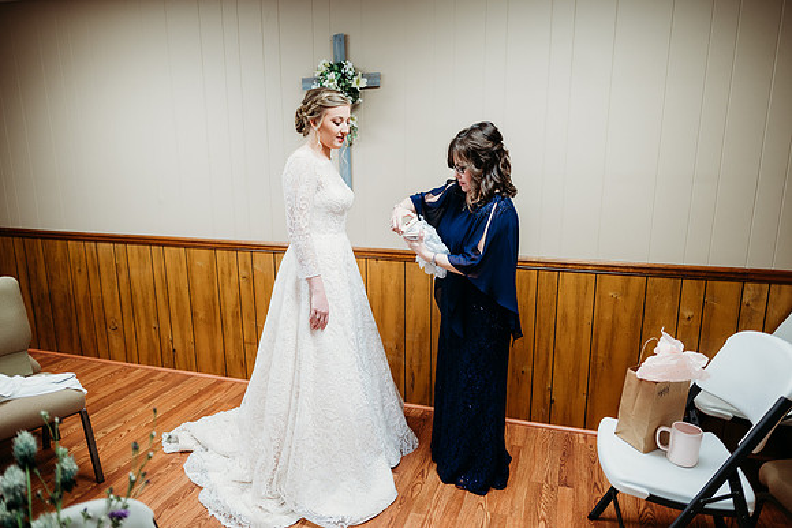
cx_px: 396
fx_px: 528
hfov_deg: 73.7
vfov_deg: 53.2
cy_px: 264
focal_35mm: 24
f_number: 1.8
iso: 400
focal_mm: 24
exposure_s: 1/125
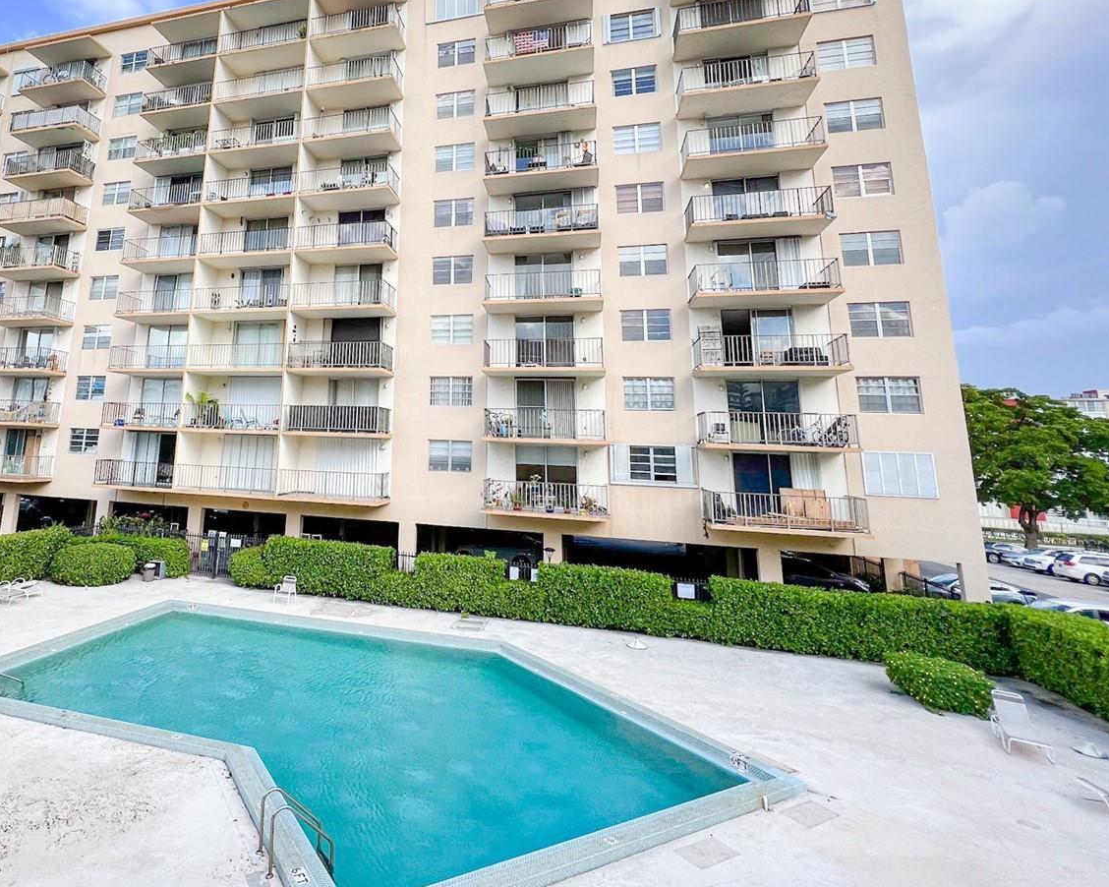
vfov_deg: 72.3
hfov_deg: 84.0
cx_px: 390
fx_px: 591
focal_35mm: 18
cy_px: 321
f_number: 1.8
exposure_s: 1/400
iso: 32
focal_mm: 1.57
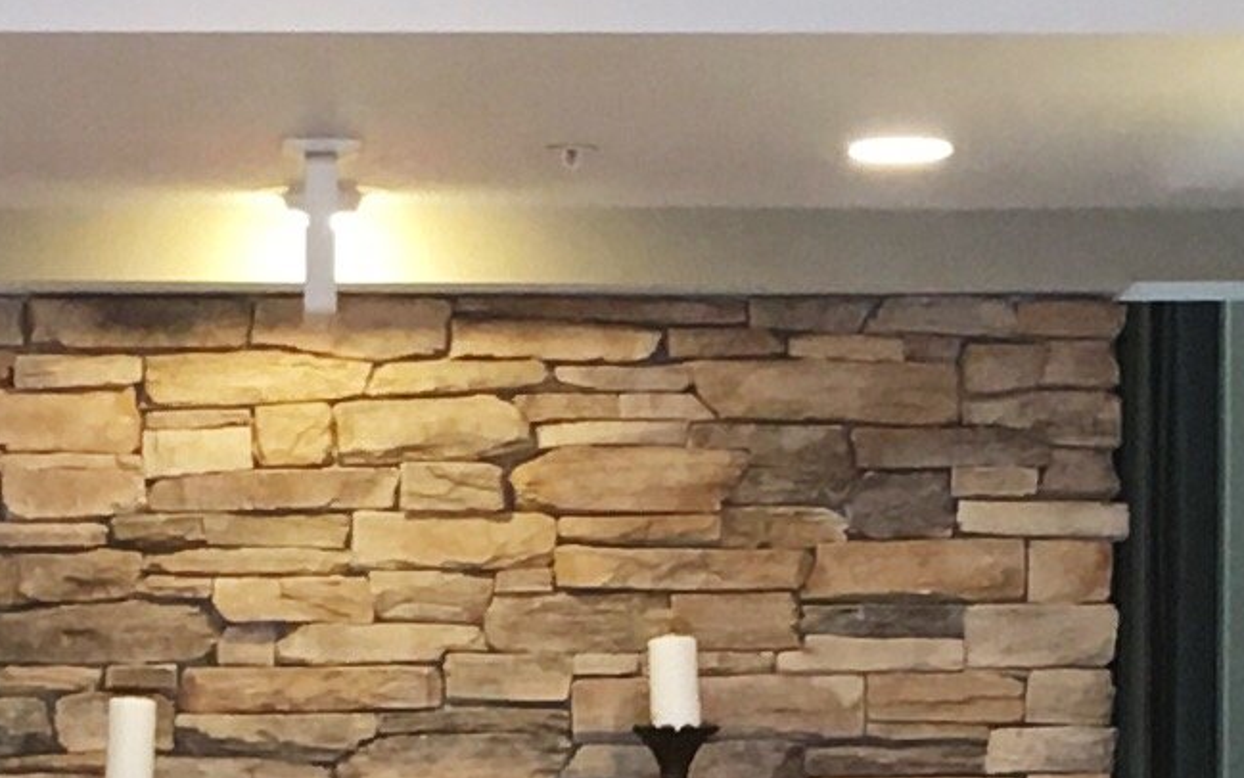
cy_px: 1353
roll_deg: -0.8
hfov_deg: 11.0
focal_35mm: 191
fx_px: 6477
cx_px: 450
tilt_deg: -2.8
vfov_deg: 6.7
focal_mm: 4.15
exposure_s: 1/30
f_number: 2.2
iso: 80
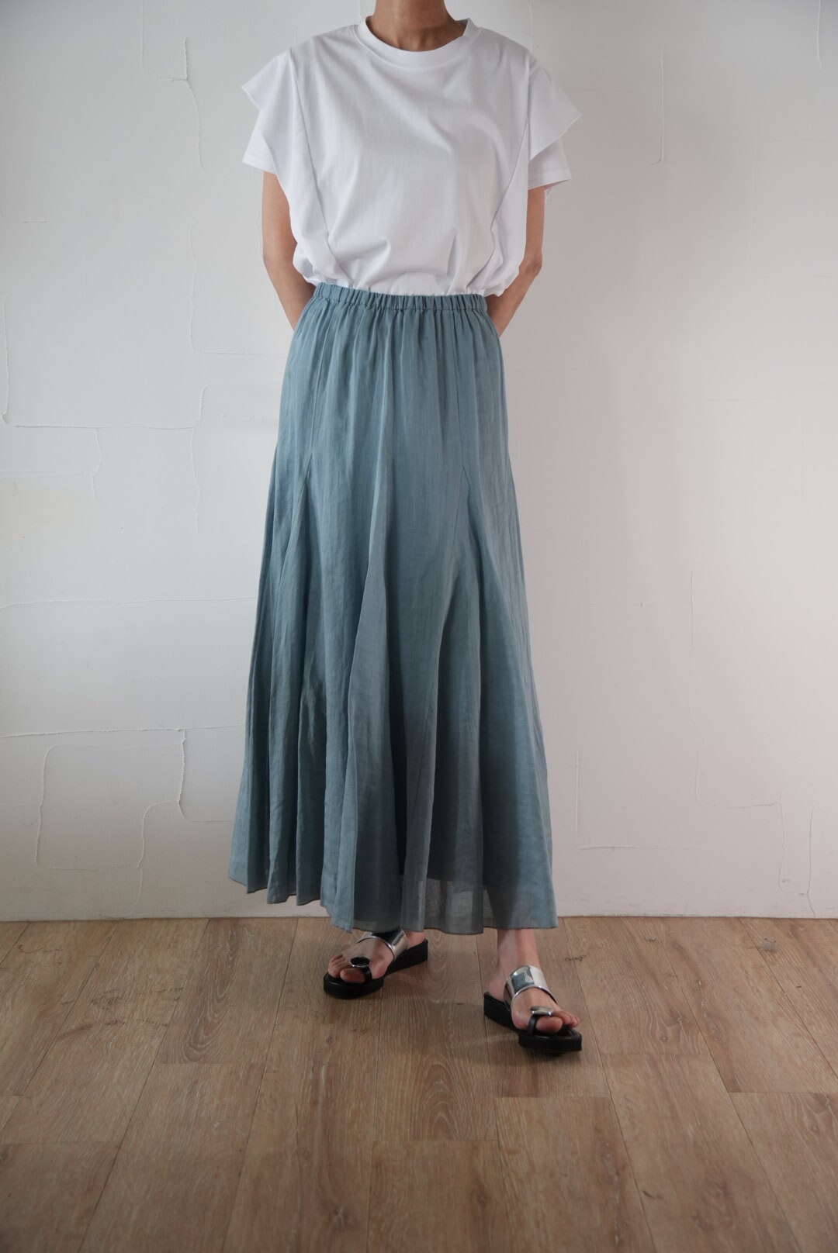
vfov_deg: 38.9
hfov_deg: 26.5
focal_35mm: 51
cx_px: 419
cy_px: 626
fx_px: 1778
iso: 800
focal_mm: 34
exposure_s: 1/80
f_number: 2.8
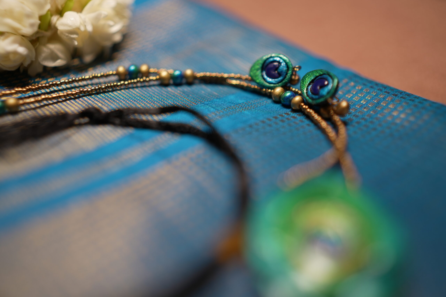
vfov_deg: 37.9
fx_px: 434
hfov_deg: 54.4
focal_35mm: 35
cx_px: 223
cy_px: 148
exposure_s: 1/400
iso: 250
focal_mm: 35
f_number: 1.4
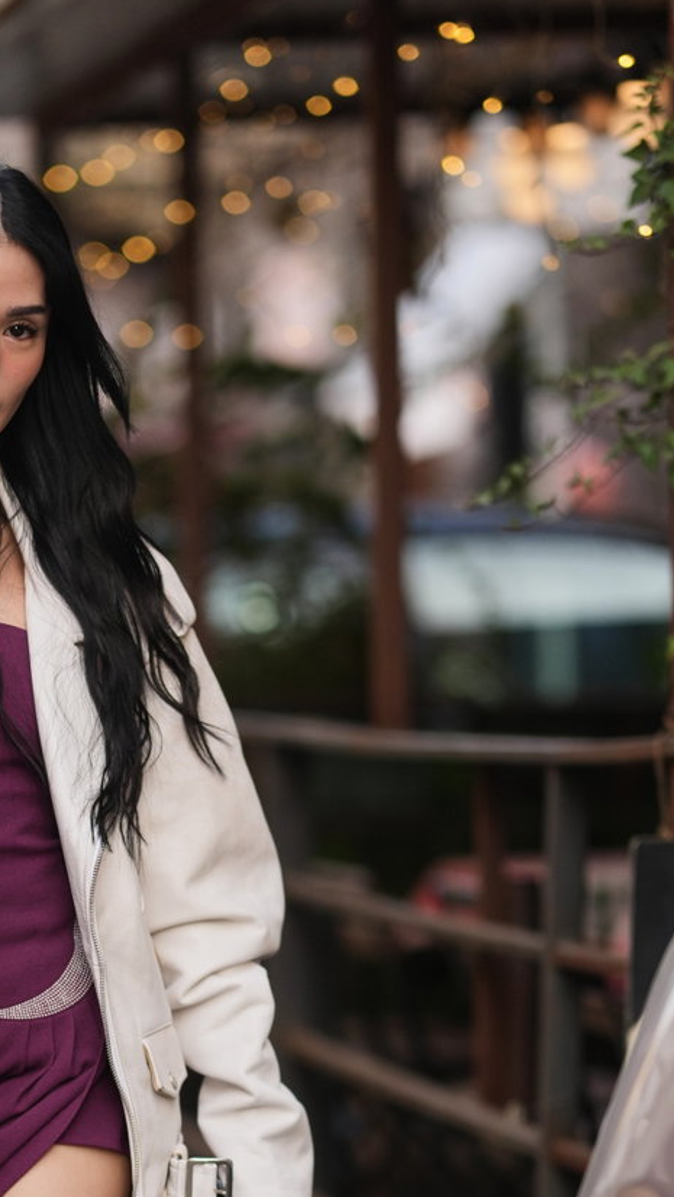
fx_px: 6160
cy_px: 965
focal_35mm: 194
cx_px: 96
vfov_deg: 11.1
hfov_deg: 6.3
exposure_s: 1/2000
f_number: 1.4
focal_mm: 85
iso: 250
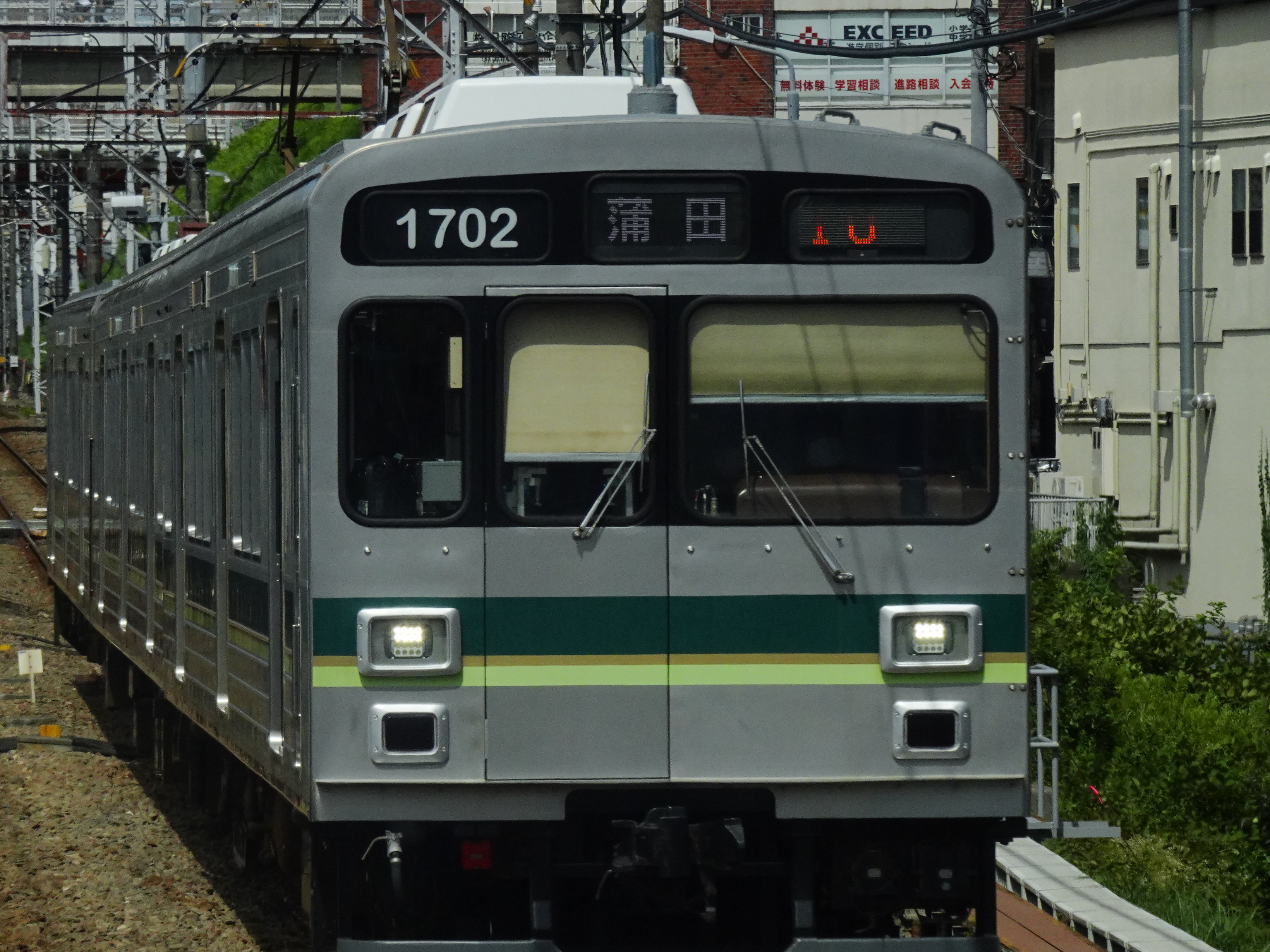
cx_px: 647
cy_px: 528
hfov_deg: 7.7
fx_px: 9466
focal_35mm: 258
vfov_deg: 5.8
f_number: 6.3
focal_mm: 37.51
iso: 200
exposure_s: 1/250
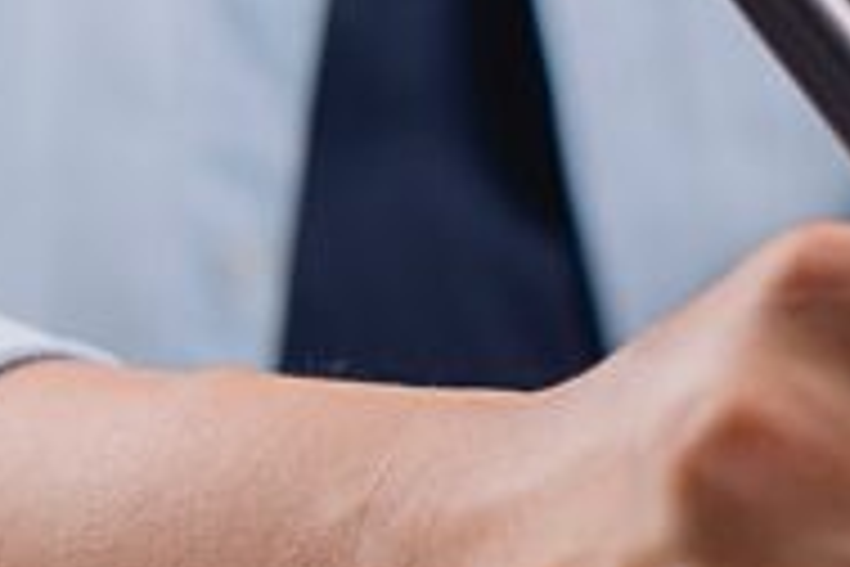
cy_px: 274
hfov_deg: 8.7
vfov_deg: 6.0
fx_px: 5407
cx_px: 1372
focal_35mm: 229
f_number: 3
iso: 125
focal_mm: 60
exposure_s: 1/125
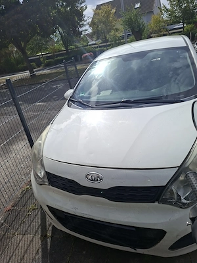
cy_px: 132
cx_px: 98
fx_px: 175
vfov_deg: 73.9
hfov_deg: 58.9
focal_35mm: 23
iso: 50
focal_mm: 5.54
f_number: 1.8
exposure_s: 1/3344
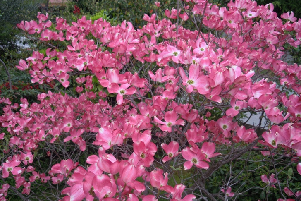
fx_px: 251
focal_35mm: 30
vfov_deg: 43.5
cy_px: 114
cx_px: 147
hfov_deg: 61.9
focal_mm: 5
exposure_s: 1/640
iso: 100
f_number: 2.7
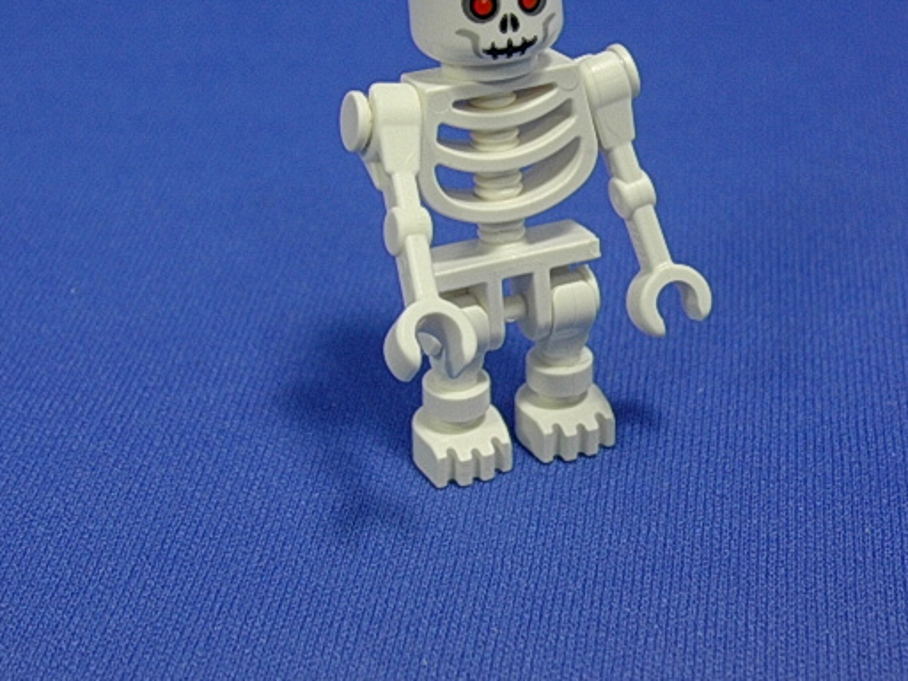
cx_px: 431
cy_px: 278
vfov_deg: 19.6
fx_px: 1967
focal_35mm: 75
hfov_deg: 26.0
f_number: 3.4
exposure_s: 1/41.4
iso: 70
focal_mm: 9
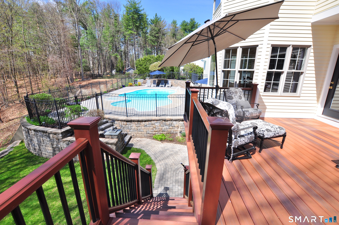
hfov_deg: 95.1
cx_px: 170
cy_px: 112
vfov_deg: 71.9
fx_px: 155
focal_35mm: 16
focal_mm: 11
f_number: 8
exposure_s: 1/250
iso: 200
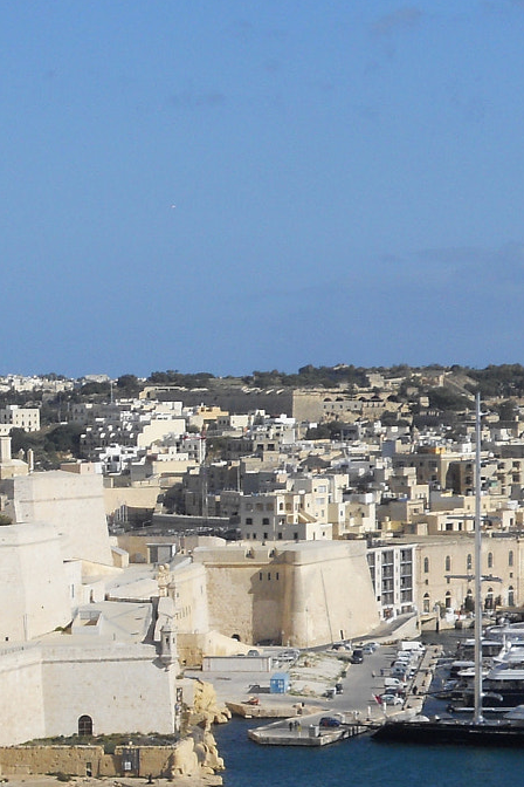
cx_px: 222
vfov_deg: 12.7
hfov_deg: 8.5
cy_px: 639
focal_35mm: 161
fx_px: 3515
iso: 80
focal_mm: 11.7
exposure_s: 1/800
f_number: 5.3
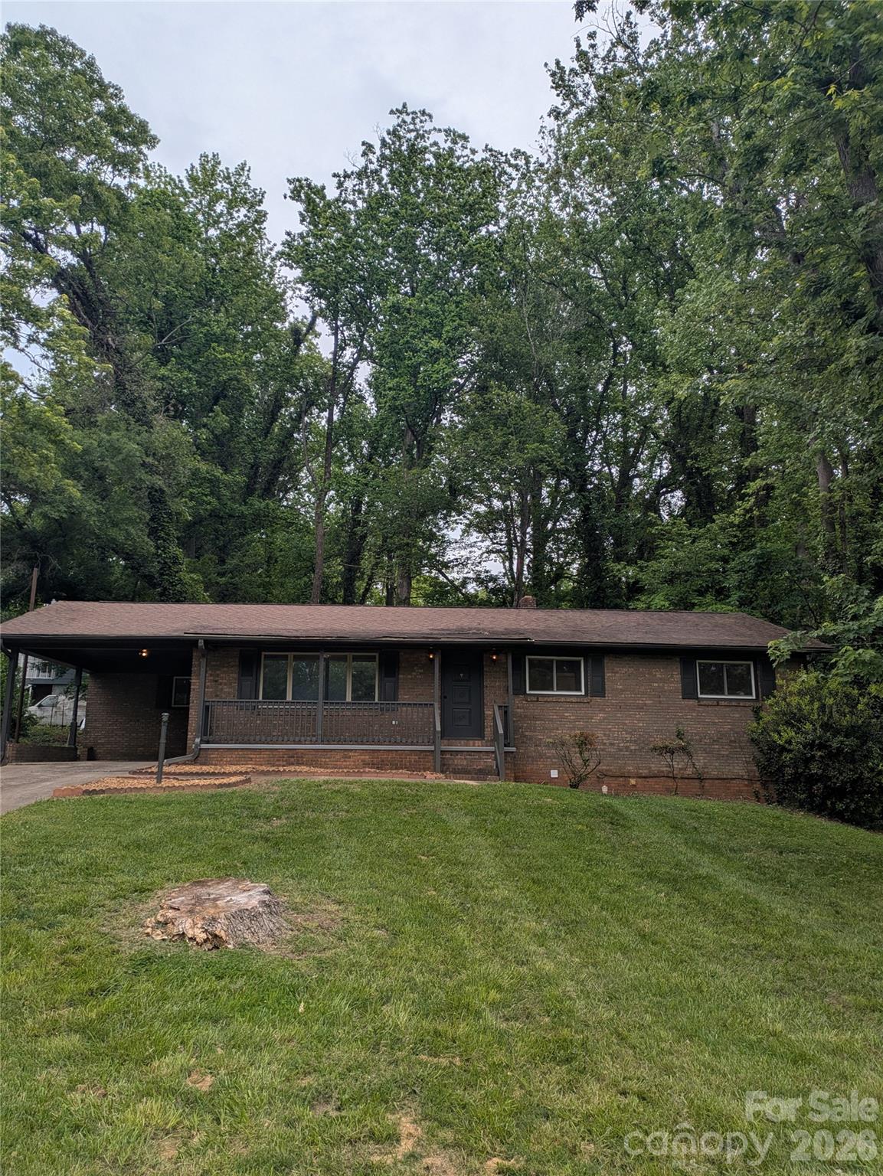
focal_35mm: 25
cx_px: 442
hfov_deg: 54.9
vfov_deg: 69.4
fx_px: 850
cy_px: 588
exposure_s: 1/2155
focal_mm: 5.43
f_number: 1.89
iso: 46
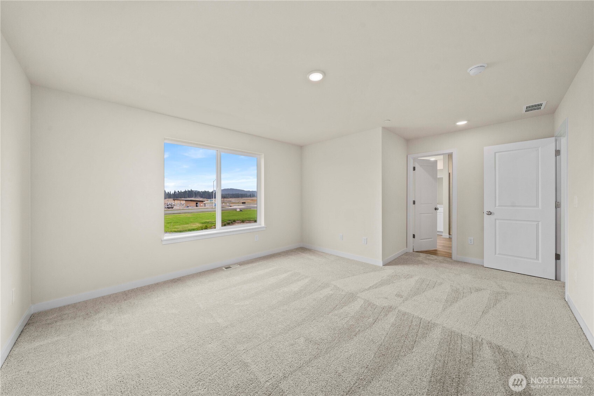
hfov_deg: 112.6
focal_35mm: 12
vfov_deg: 90.0
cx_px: 297
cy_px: 198
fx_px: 198
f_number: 8
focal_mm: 12
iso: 400
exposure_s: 1/60
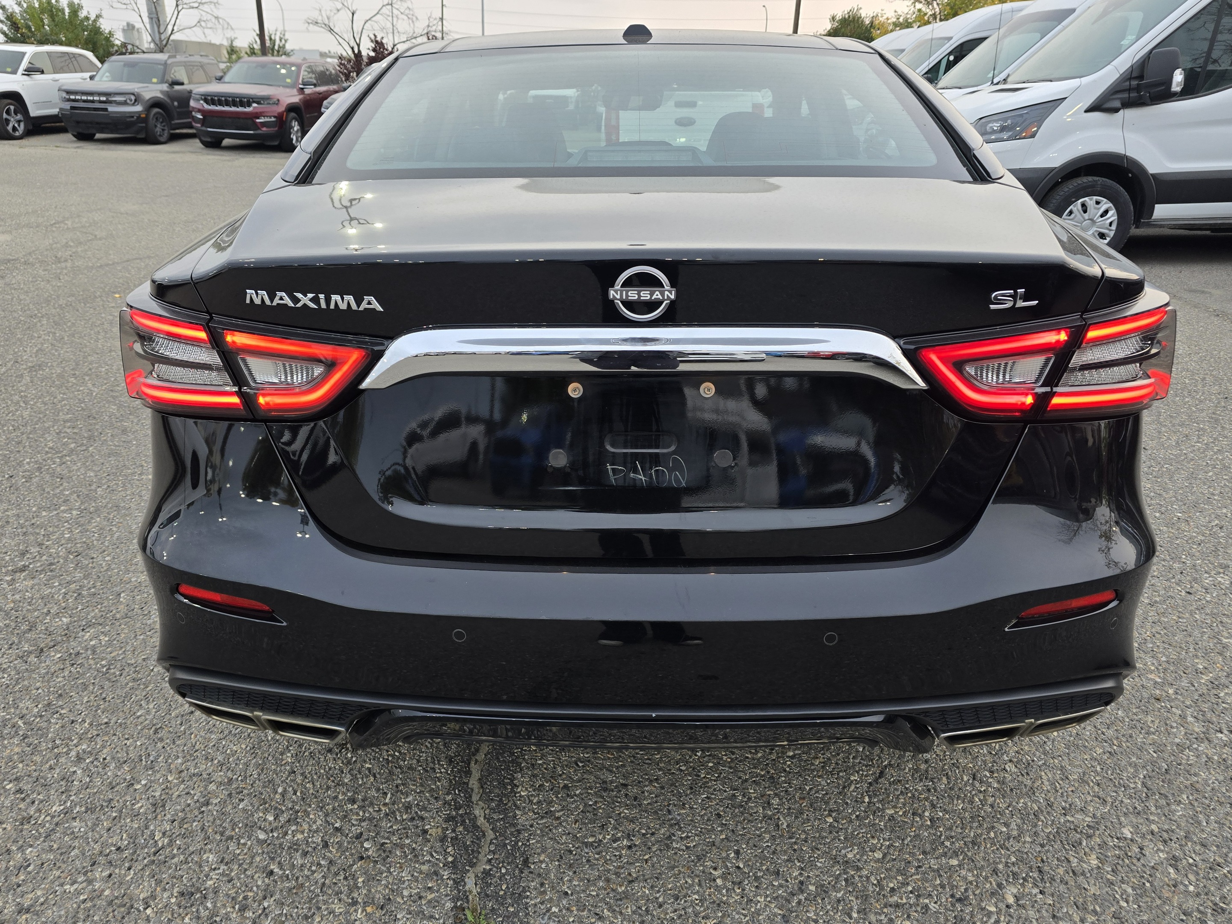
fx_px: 819
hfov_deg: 73.9
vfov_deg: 58.9
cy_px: 462
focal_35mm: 23
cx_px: 616
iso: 80
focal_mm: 6.3
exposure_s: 1/180
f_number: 1.7
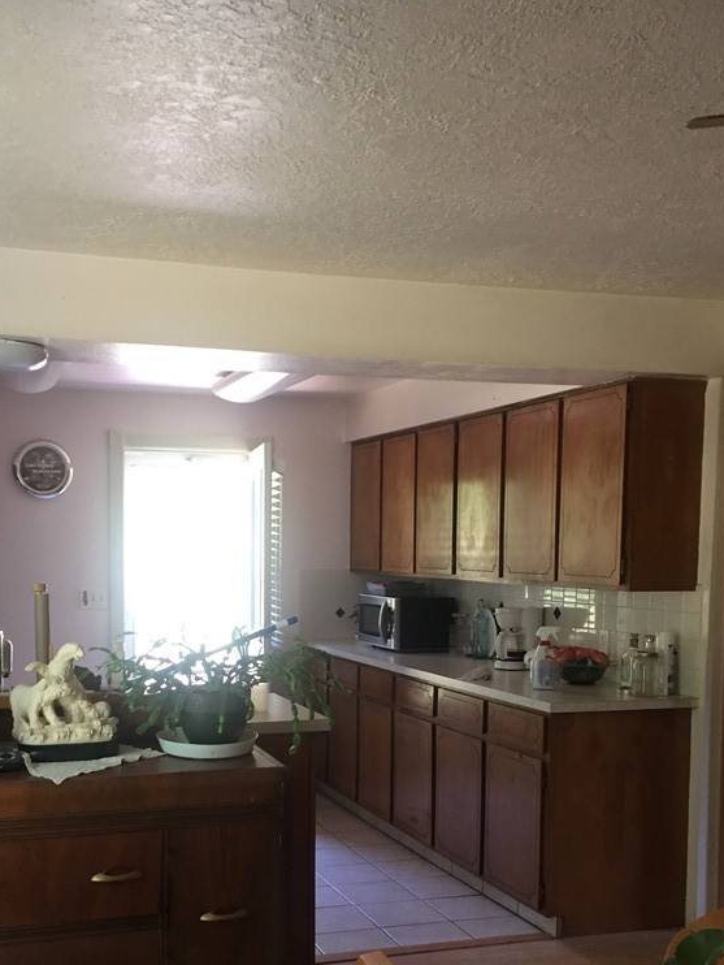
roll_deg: +1.1
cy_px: 632
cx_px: 294
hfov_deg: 35.9
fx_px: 1115
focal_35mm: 40
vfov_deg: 46.2
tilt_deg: -2.5
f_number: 2.2
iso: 125
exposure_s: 1/30
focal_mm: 4.15
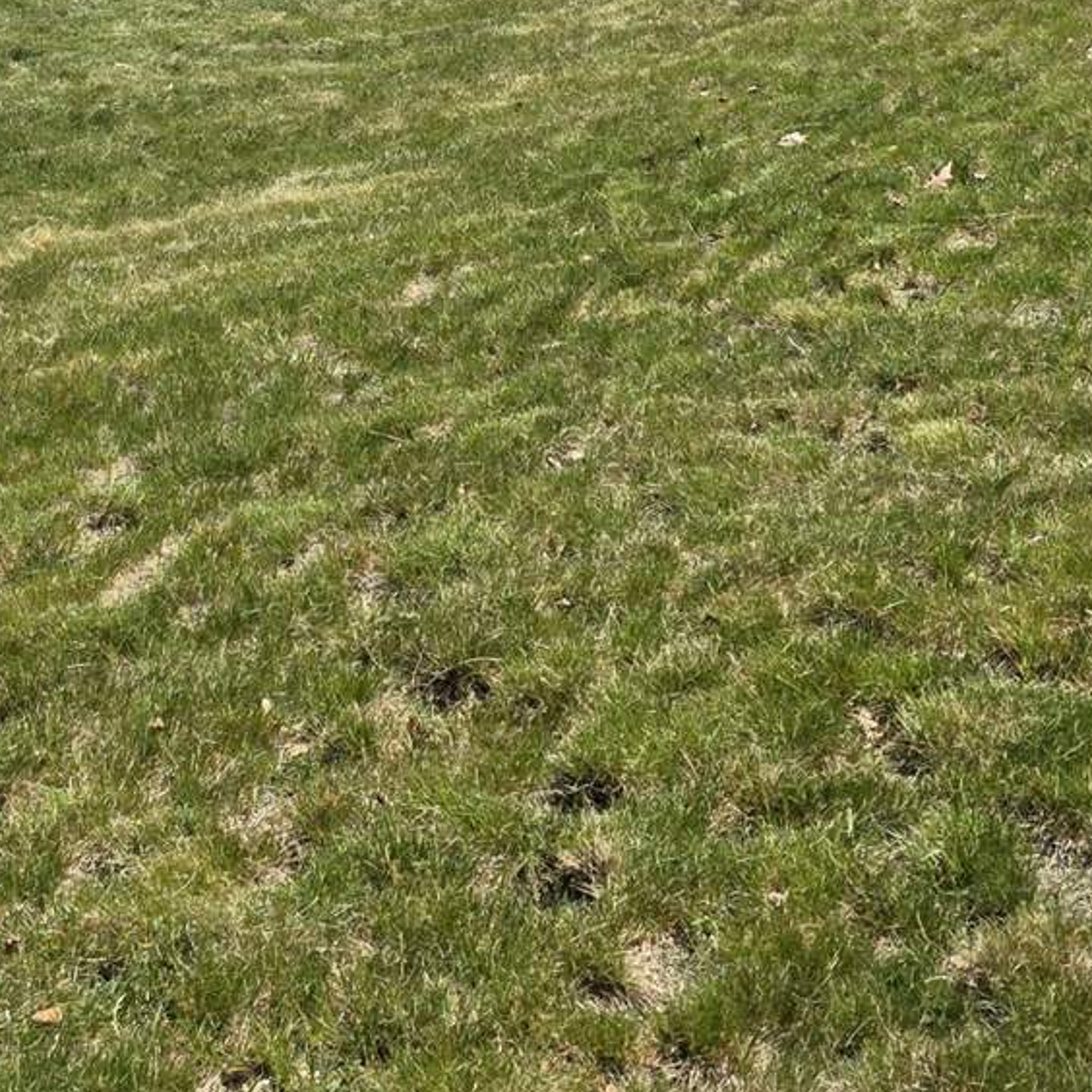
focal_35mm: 83
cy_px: -383
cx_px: 347
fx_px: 2962
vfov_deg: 19.1
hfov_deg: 20.8
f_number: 1.7
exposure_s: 1/6809
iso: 80
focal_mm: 6.25
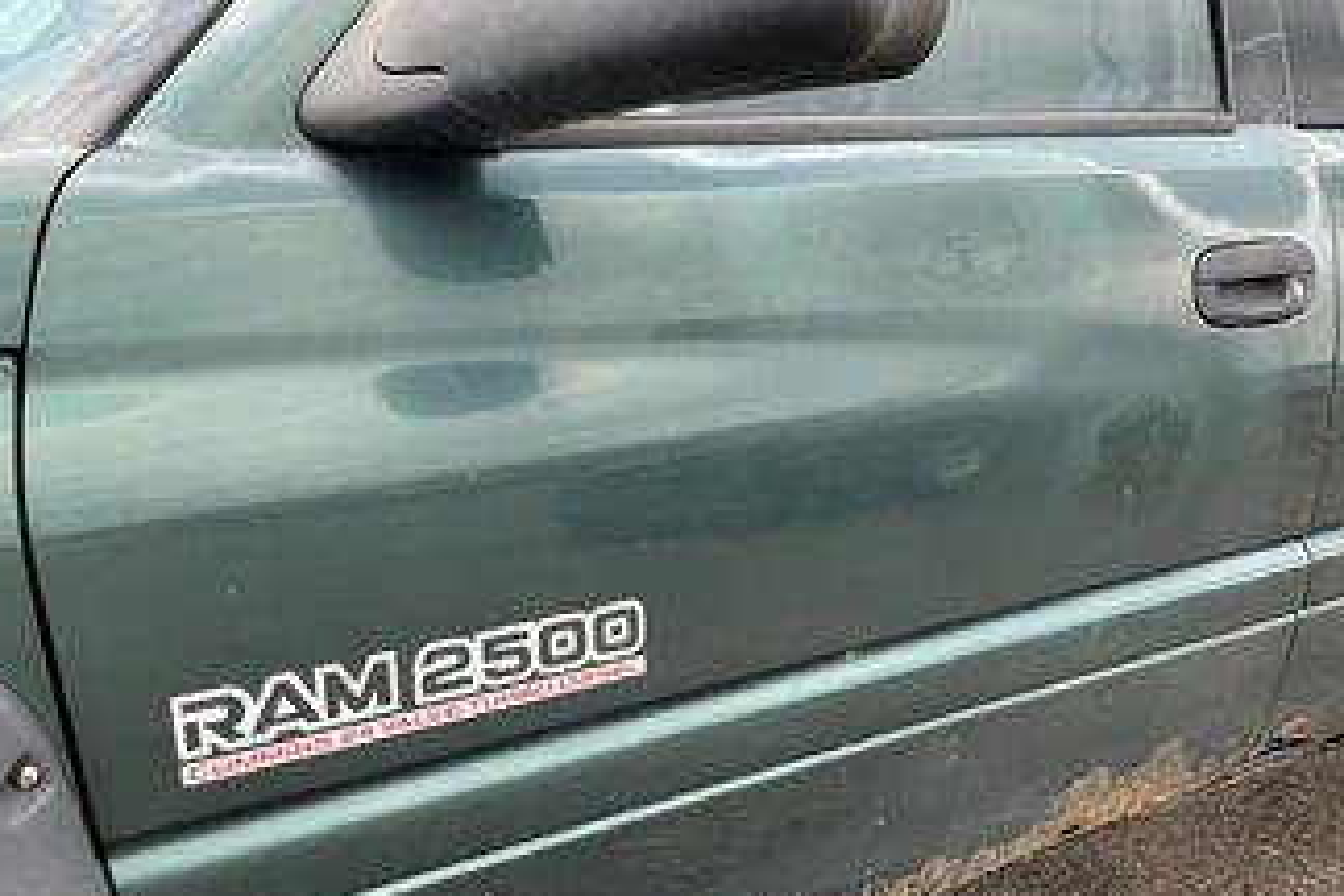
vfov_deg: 36.6
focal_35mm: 36
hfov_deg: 53.0
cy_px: 585
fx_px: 1344
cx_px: 747
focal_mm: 3
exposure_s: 1/232
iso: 20
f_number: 1.8
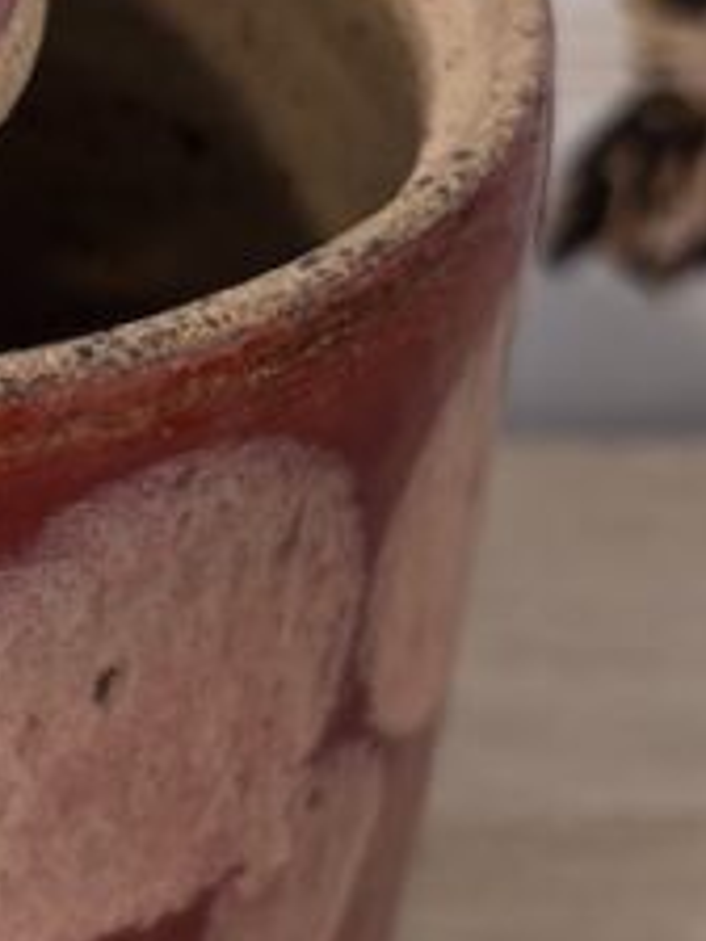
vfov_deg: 21.1
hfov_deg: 14.9
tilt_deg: -39.3
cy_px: 546
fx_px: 2529
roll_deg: +1.3
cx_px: -311
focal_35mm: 93
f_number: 1.6
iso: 250
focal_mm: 5.96
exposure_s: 1/60
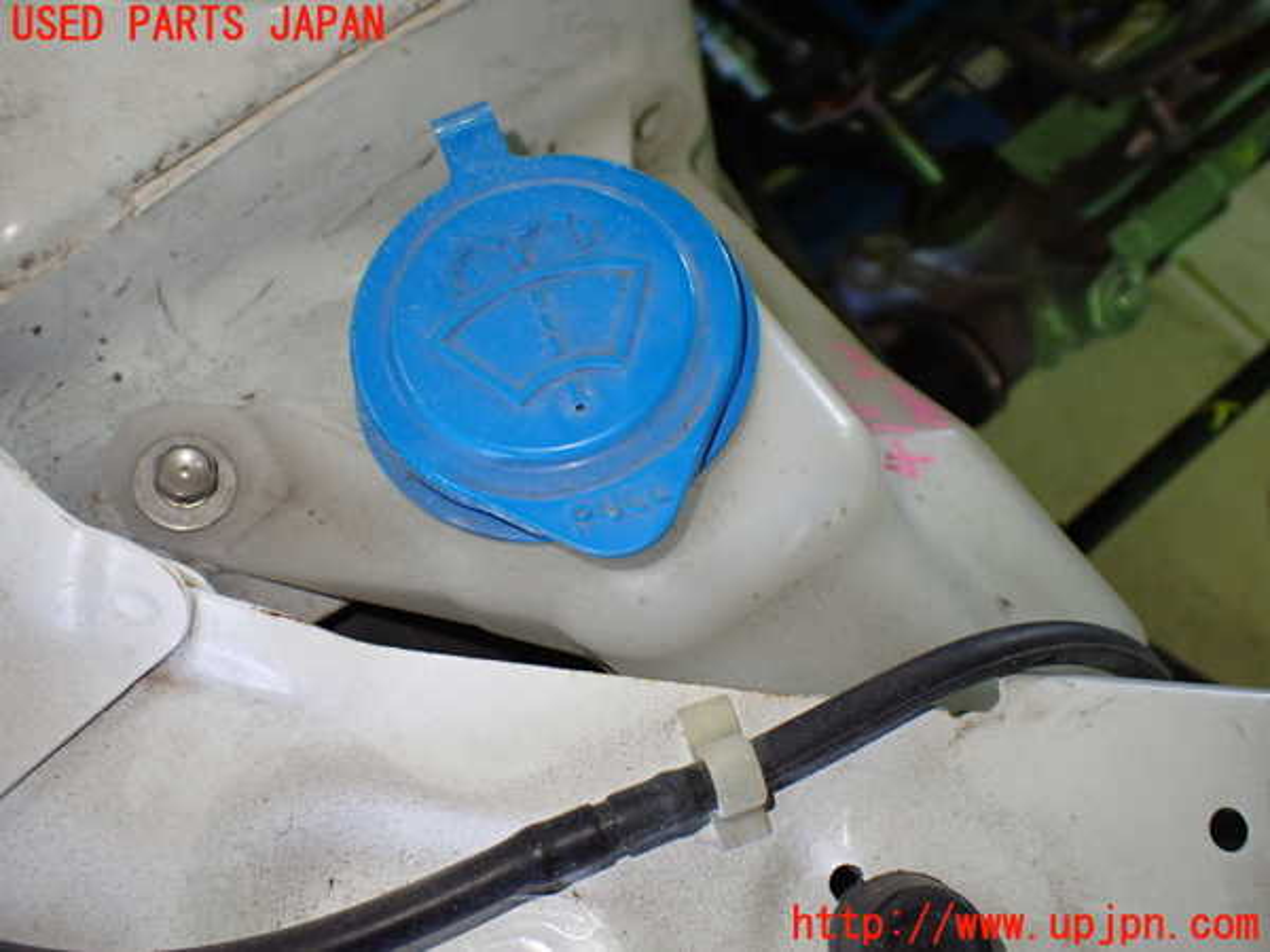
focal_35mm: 32
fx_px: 1174
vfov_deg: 44.2
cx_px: 635
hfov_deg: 56.8
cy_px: 476
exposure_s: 1/125
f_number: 2.4
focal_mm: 5.79
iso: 640
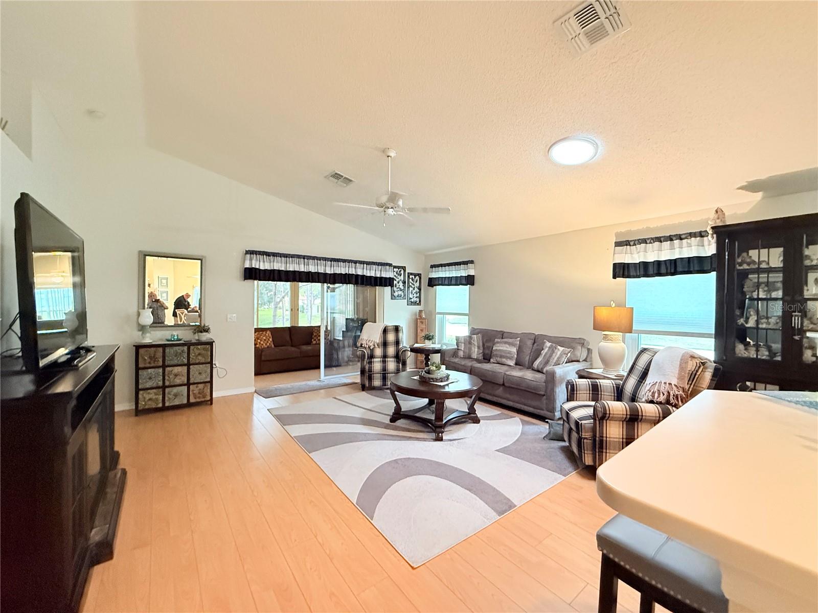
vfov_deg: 85.7
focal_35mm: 14
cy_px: 306
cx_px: 409
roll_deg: -1.0
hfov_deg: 102.1
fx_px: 331
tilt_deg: +0.2
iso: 640
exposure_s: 1/60
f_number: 2.2
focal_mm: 2.22
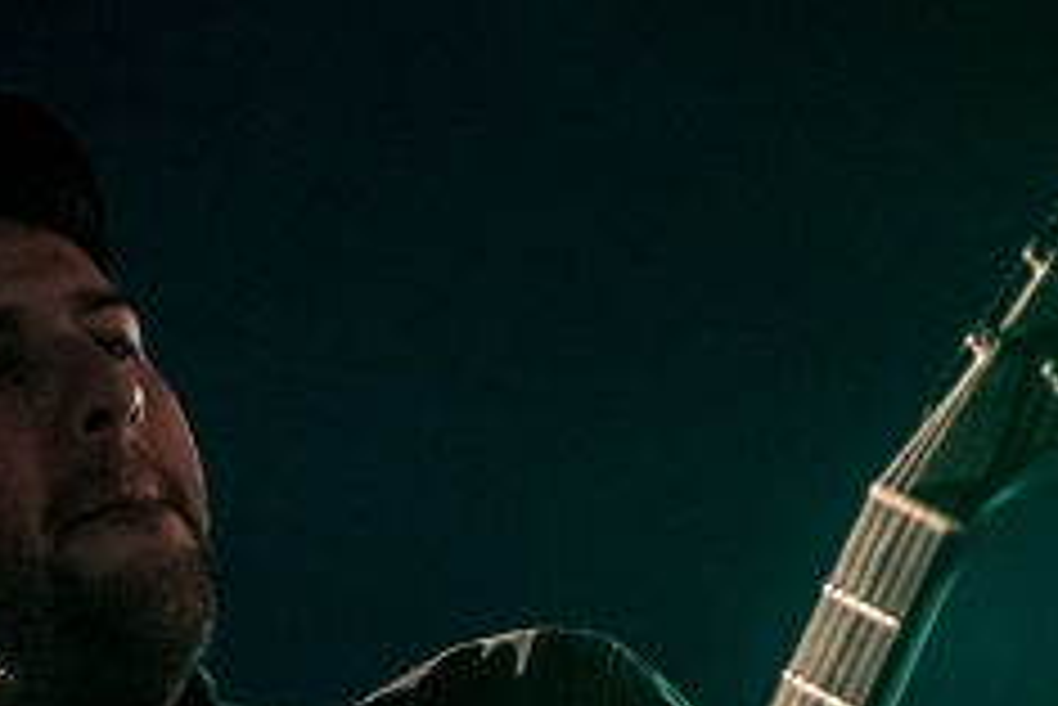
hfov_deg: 11.5
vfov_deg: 7.6
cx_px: 198
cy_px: 933
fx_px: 5234
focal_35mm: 178
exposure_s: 1/80
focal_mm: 58
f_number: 2.8
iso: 2000
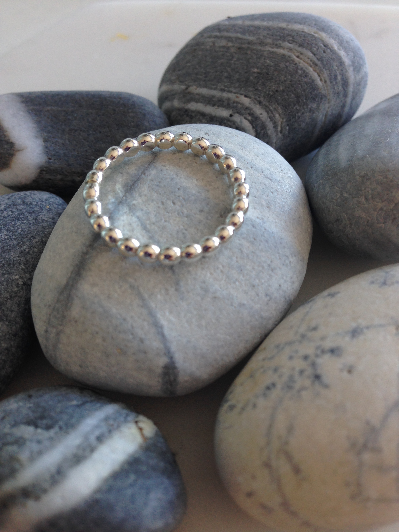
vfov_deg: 55.4
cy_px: 266
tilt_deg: -49.9
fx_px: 507
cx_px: 200
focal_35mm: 33
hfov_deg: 42.9
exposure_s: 1/20
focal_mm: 4.12
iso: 50
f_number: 2.4
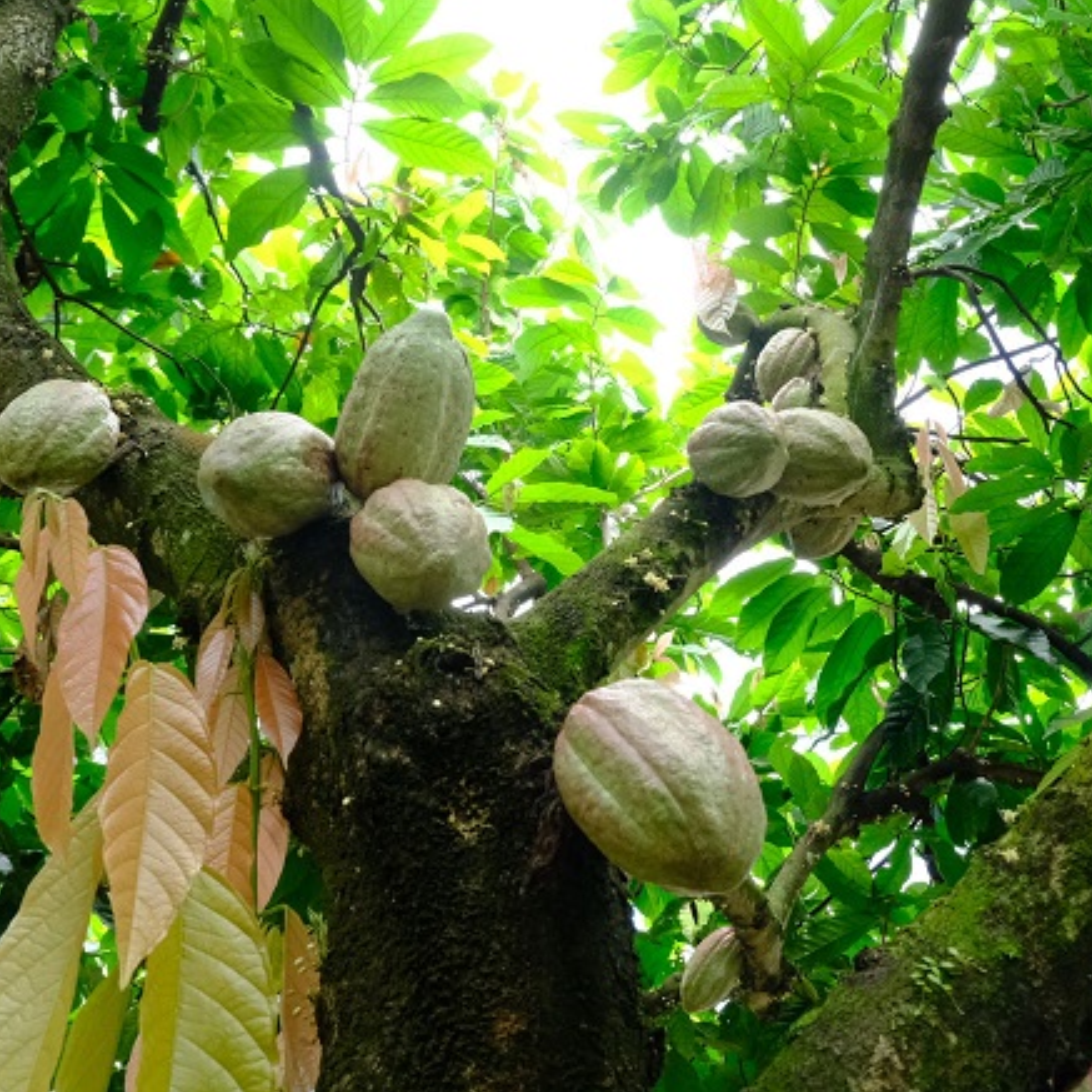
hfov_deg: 39.6
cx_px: 727
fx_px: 1499
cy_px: 547
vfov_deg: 40.0
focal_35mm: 42
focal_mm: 16
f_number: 6.4
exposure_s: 1/200
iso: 1600
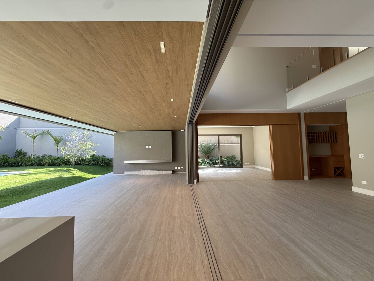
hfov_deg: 102.1
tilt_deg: +4.6
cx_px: 187
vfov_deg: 85.7
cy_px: 140
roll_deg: +0.7
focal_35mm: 14
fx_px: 151
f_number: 2.2
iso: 64
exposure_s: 1/125
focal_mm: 2.22
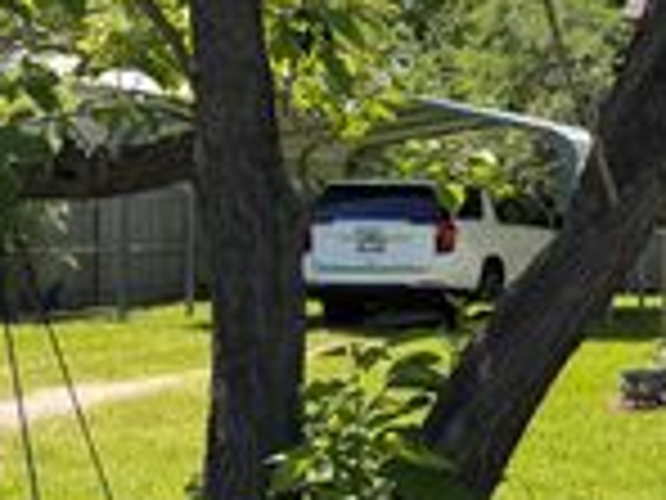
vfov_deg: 18.2
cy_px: 250
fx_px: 1558
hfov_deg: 20.4
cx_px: 1022
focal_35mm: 81
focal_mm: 6.76
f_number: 1.78
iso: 80
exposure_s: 1/1818
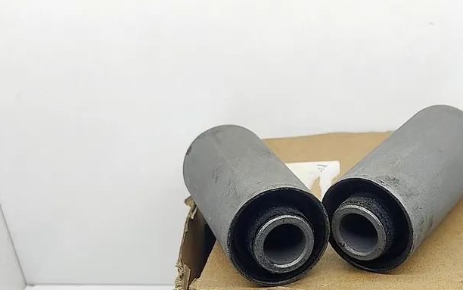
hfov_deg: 37.0
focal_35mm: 54
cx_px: 324
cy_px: 307
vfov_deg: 22.8
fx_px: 682
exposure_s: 1/163
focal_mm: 4.74
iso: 100
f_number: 1.79
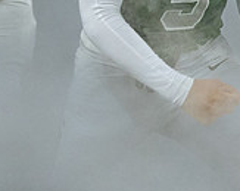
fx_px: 2795
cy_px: -231
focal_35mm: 394
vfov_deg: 3.9
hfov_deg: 4.9
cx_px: 136
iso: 1600
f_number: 2.8
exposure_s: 1/1250
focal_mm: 70
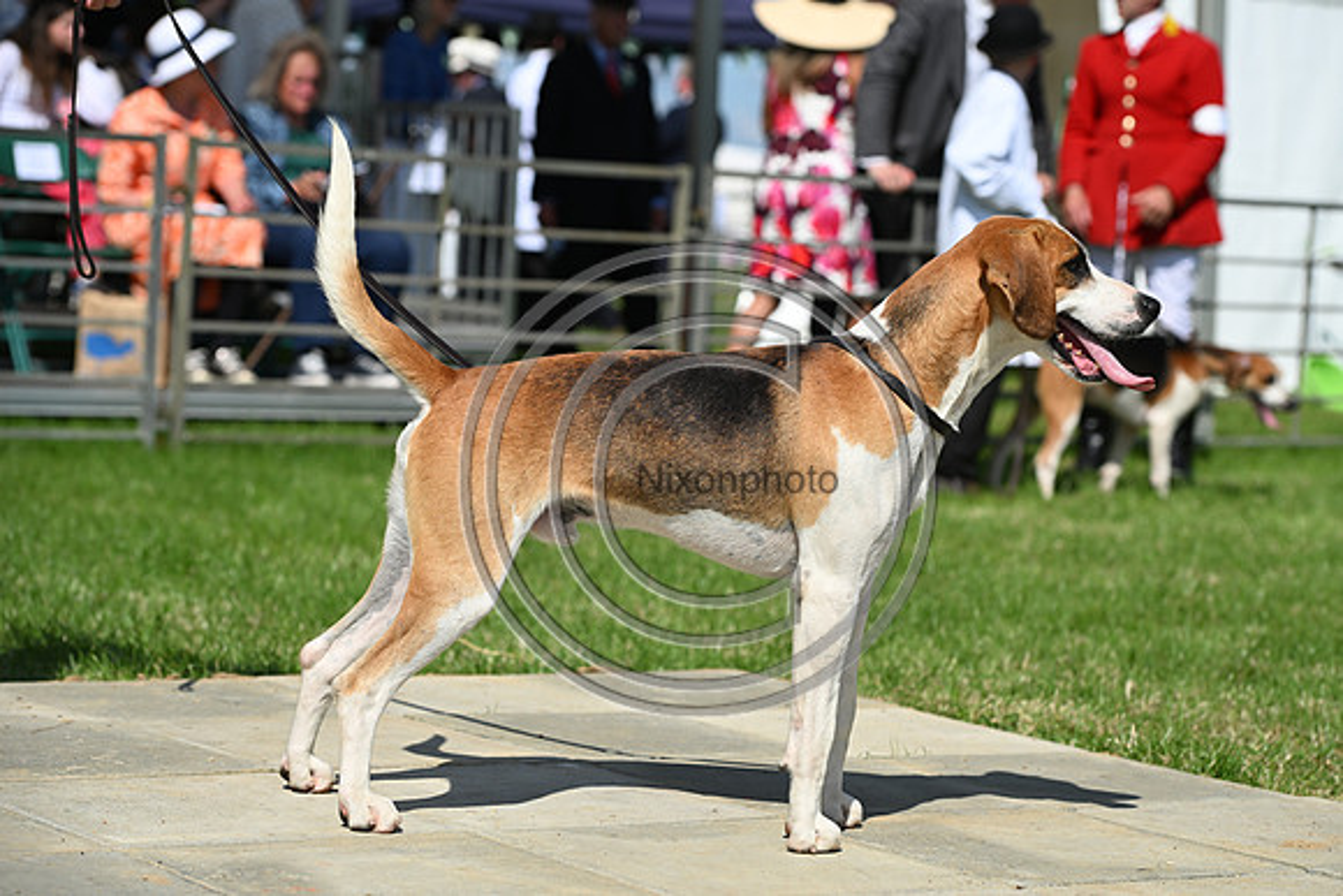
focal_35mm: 102
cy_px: 448
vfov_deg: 13.4
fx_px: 3806
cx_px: 672
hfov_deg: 20.0
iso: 110
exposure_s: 1/1250
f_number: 4.5
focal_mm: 102
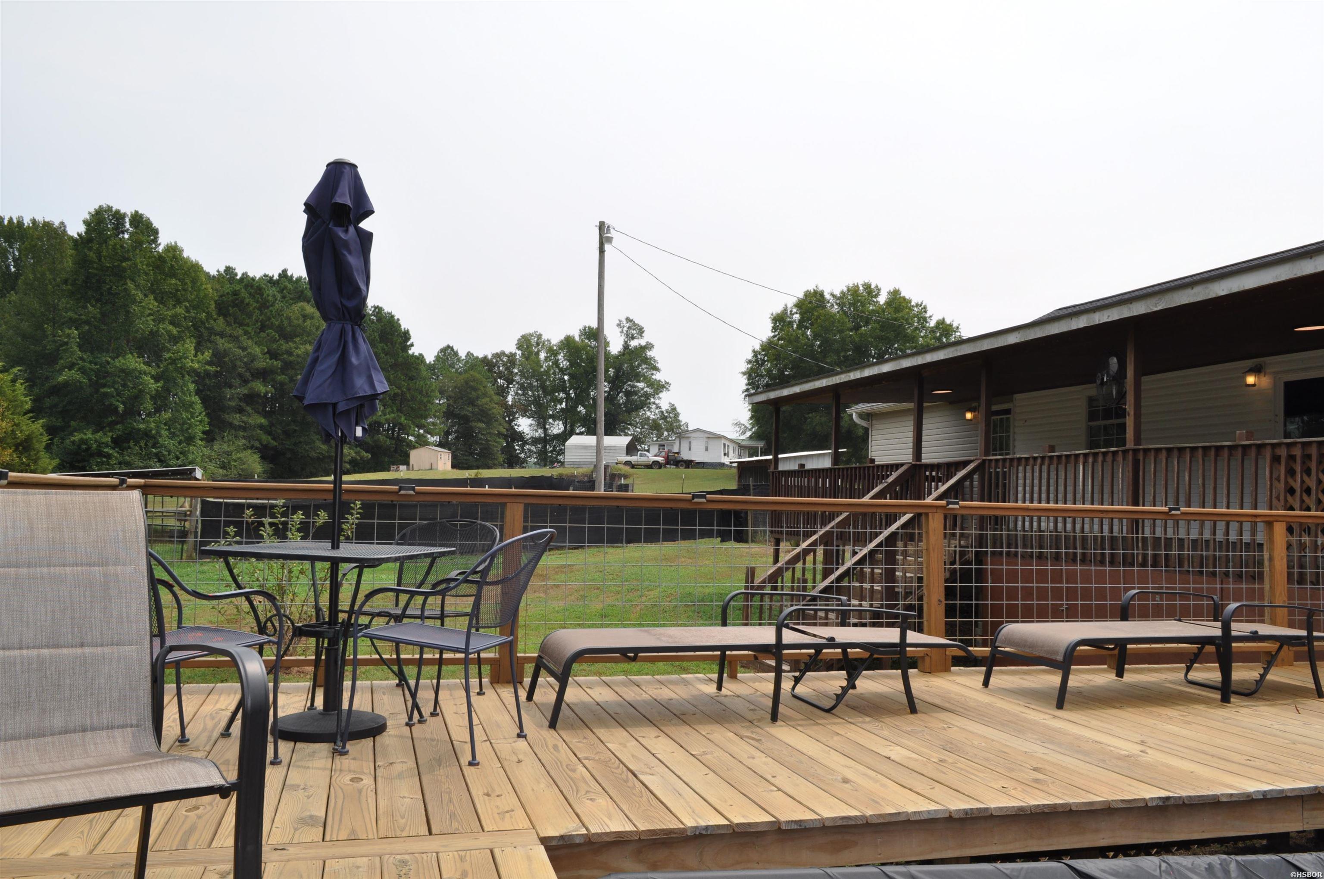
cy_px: 440
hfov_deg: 67.4
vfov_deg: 47.8
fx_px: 992
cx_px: 662
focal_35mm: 27
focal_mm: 18
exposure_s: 1/200
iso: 200
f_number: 14
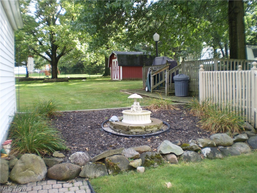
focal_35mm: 36
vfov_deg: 39.7
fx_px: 267
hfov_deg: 51.4
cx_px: 128
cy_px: 96
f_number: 3.1
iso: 64
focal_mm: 6.3
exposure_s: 1/100
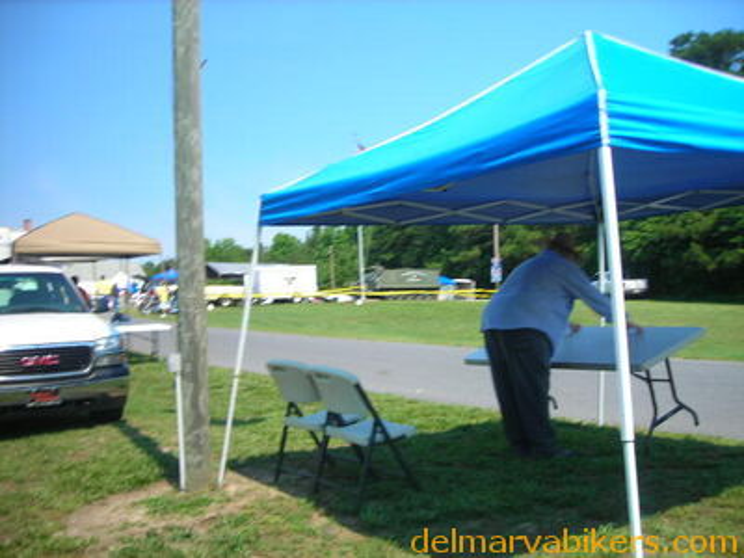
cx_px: 372
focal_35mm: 38
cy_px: 279
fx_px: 817
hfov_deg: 49.0
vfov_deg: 37.7
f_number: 6.4
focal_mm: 6.3
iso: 50
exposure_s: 1/105
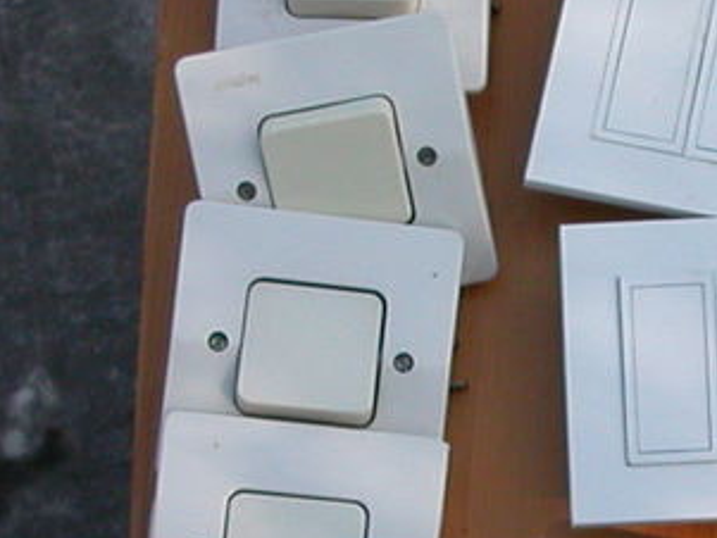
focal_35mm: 123
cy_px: 564
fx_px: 2549
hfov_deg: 15.7
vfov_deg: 11.9
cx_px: 729
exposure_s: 1/845
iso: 100
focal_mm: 5.6
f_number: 4.5
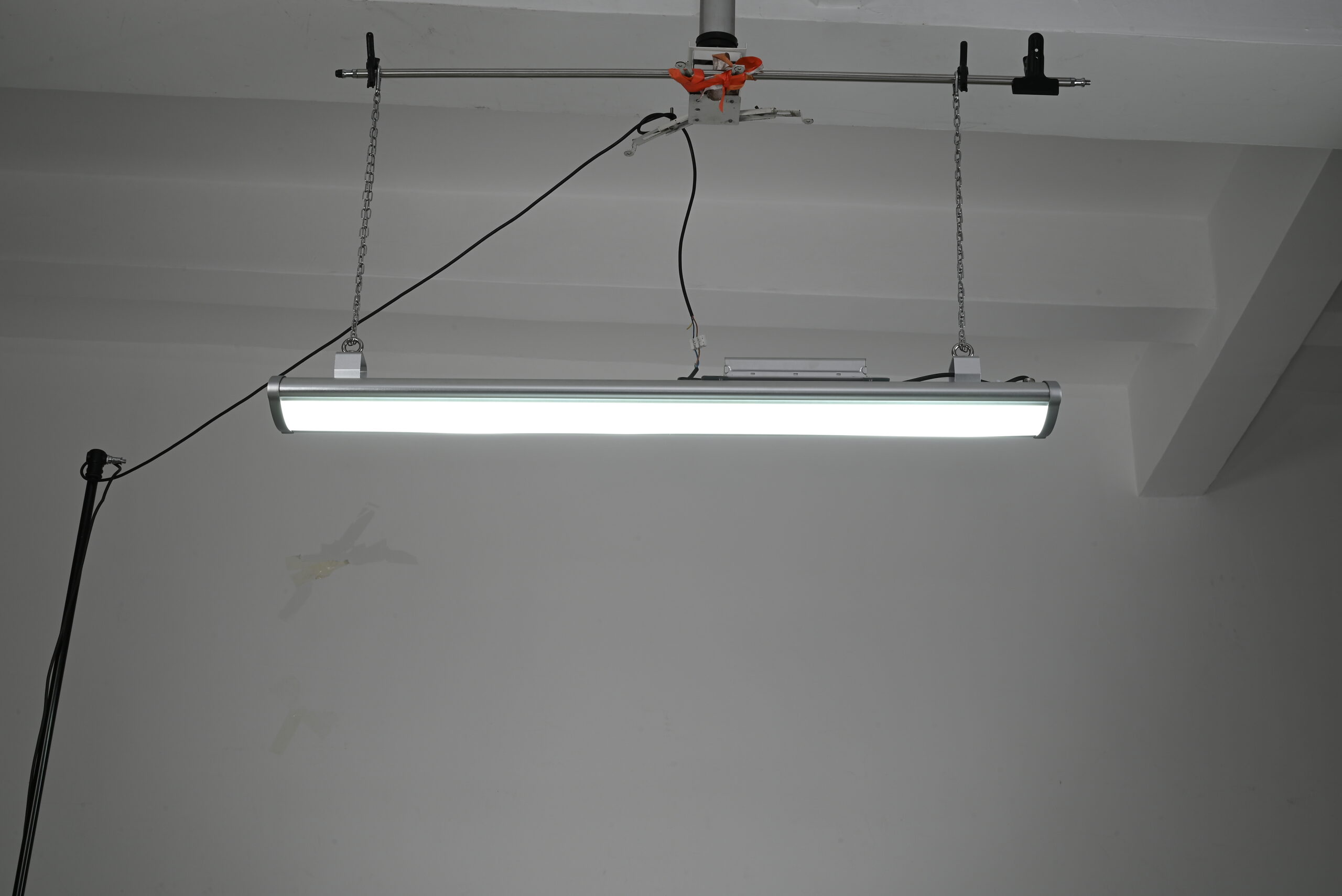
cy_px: 448
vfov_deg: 26.5
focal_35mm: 51
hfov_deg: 38.9
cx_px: 671
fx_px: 1902
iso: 100
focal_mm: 51
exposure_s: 1/13
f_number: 20
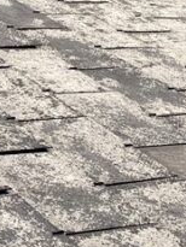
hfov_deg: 10.7
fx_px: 930
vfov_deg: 15.1
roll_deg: +6.8
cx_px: -153
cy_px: 69
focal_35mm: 130
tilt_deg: -26.6
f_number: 1.8
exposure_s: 1/1634
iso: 25
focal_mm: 4.25
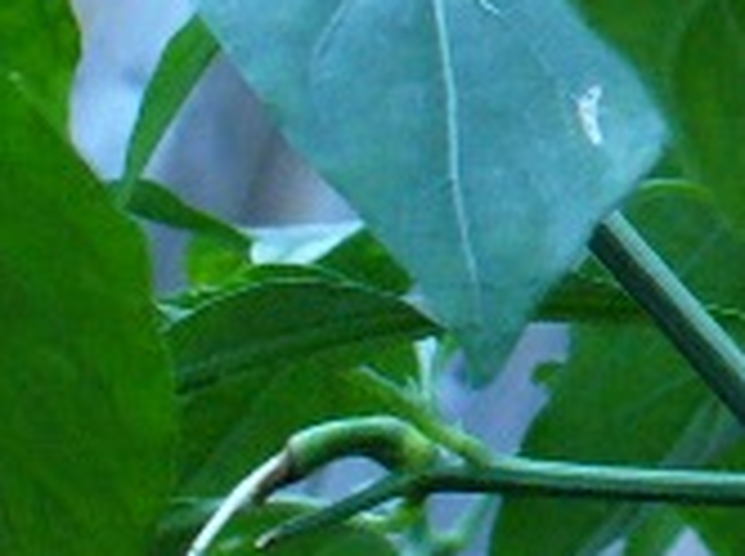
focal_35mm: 193
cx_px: 1427
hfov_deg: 9.6
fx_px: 4148
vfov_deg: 7.5
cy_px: -399
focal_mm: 6.1
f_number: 2.8
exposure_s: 1/40
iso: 200
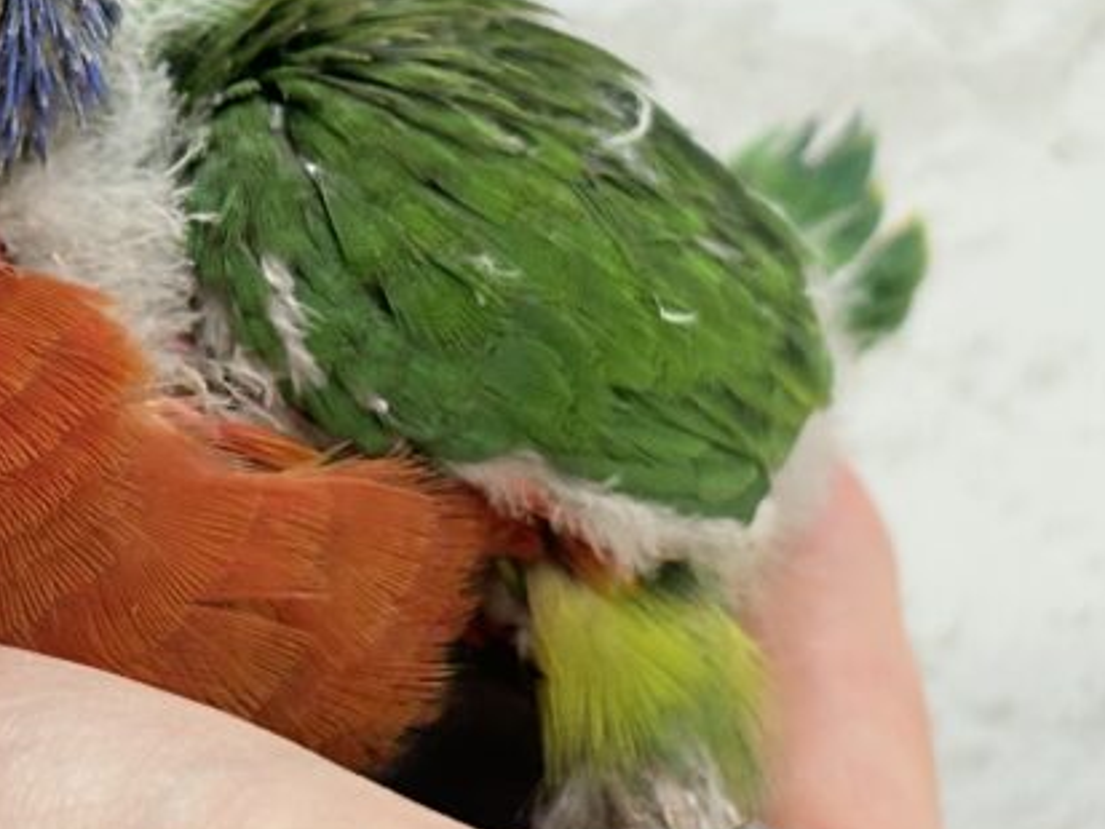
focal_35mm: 151
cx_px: 120
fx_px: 4822
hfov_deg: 13.0
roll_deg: -0.4
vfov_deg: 9.8
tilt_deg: -5.1
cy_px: 270
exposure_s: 1/100
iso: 80
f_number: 1.6
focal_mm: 5.96
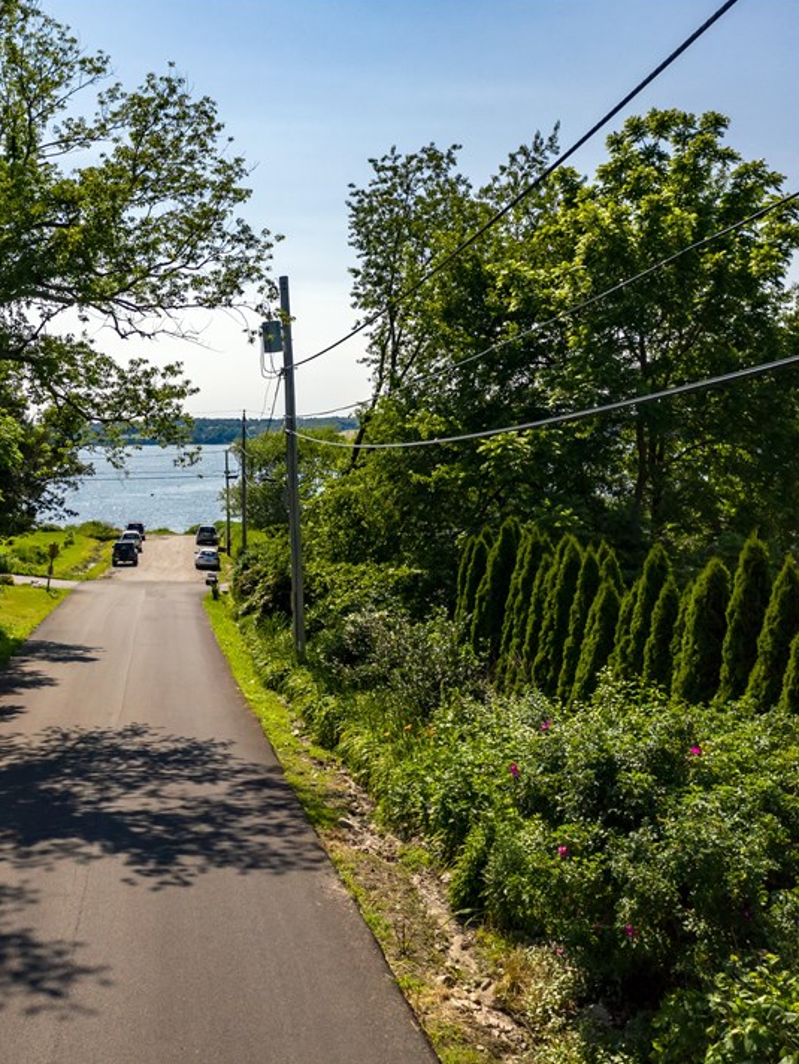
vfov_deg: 45.8
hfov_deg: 34.6
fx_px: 1261
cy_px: 531
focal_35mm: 41
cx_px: 221
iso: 200
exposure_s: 1/200
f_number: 2.8
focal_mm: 10.26
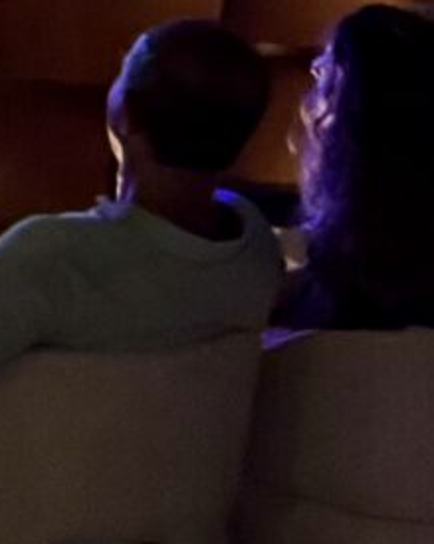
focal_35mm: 219
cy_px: -401
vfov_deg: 8.5
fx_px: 3518
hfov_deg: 6.0
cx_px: -1235
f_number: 1.78
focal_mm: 6.76
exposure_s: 1/30
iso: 1000
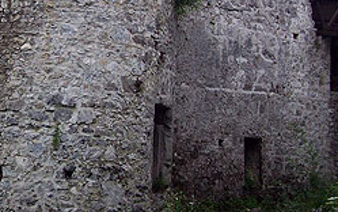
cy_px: 65
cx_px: 60
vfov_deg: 18.8
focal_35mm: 69
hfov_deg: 29.0
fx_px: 636
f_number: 2.7
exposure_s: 1/563
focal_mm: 6
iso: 80
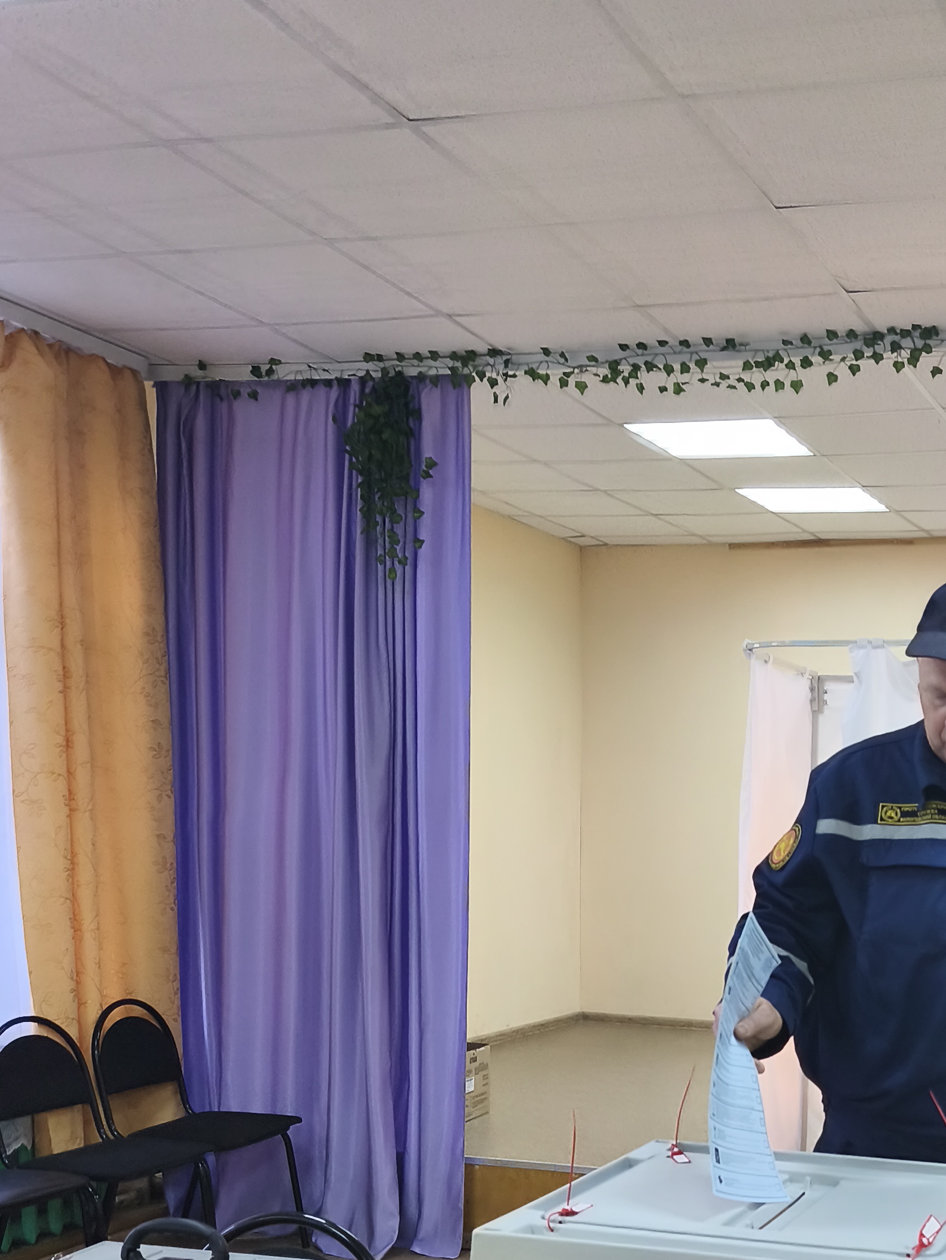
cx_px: 840
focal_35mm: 42
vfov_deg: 42.4
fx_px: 1530
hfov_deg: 32.7
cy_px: 1038
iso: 320
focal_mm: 6.18
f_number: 1.65
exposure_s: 1/99.9
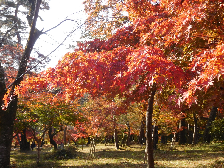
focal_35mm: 45
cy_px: 84
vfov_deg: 32.2
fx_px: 291
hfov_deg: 42.1
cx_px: 112
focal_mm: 8
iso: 125
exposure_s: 1/160
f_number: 4
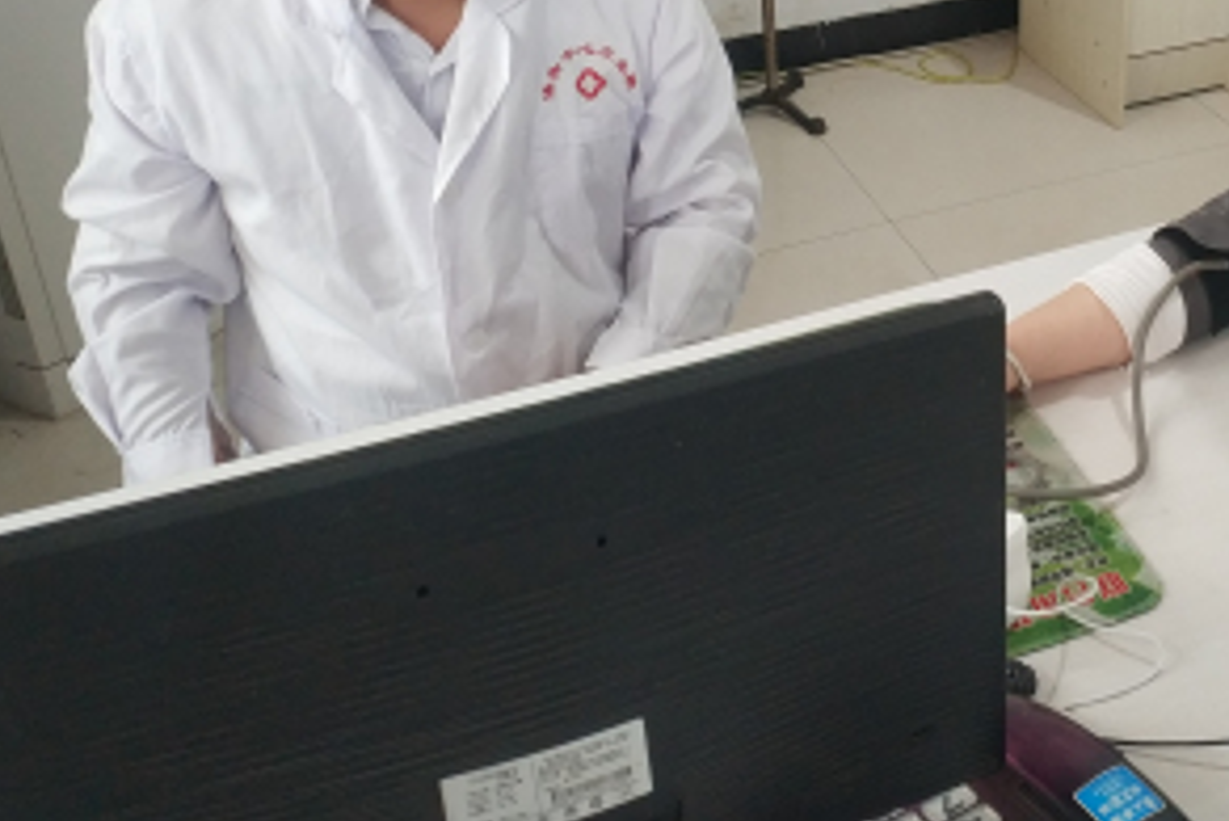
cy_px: 95
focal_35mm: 57
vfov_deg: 23.2
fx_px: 1947
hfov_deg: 34.2
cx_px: 934
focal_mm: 4.5
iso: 372
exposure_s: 1/25
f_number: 2
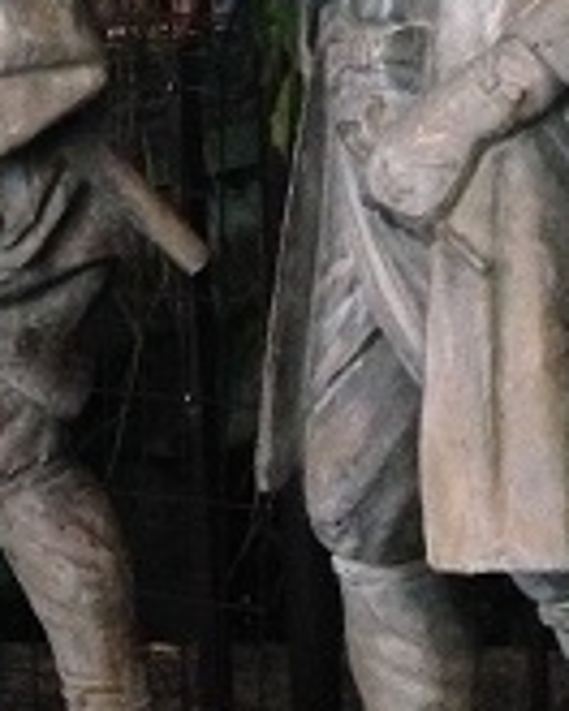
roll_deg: +1.8
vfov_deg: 15.4
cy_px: 422
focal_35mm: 125
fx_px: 2631
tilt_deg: -11.2
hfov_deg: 12.3
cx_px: 216
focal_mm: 4.12
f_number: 2.4
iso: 800
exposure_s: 1/15
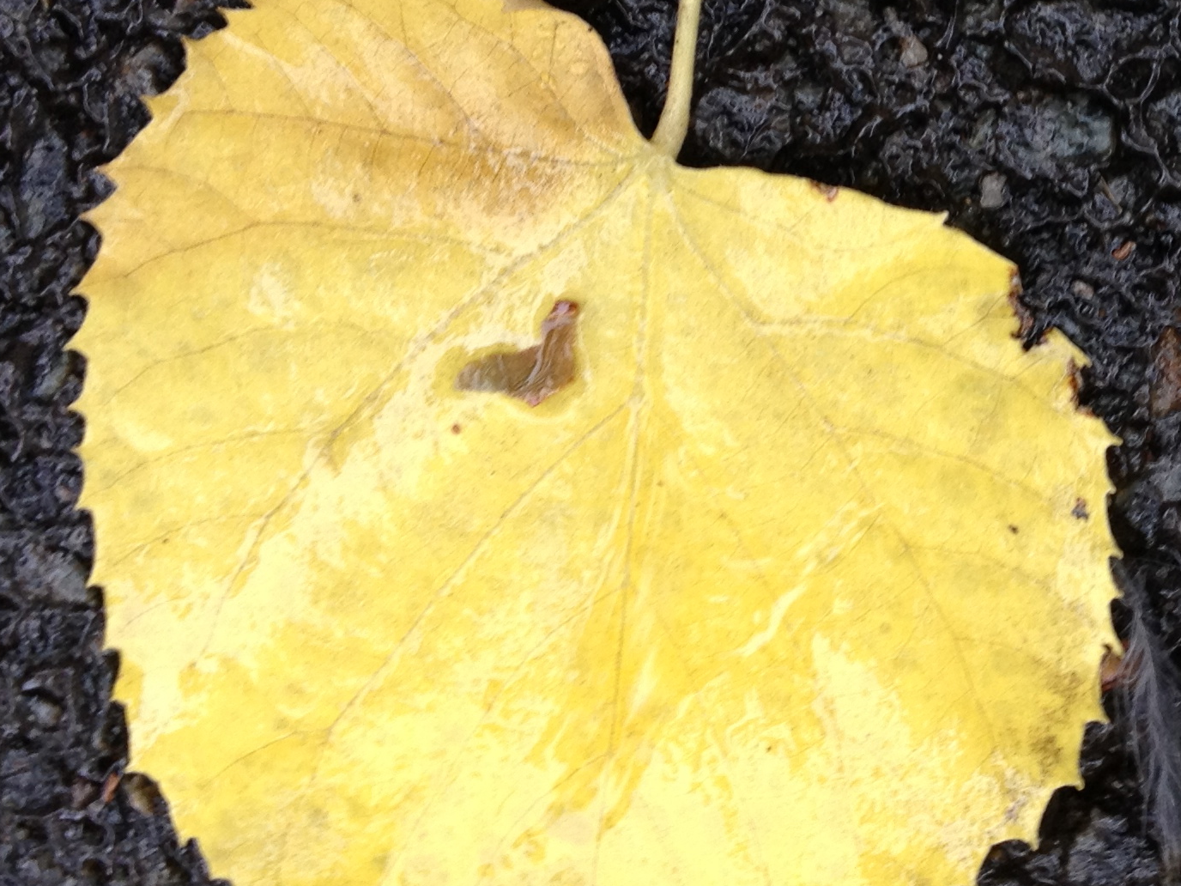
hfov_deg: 22.7
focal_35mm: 83
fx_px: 2832
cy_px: 228
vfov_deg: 17.7
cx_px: 1160
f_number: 2.4
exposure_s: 1/40
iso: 64
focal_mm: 4.28
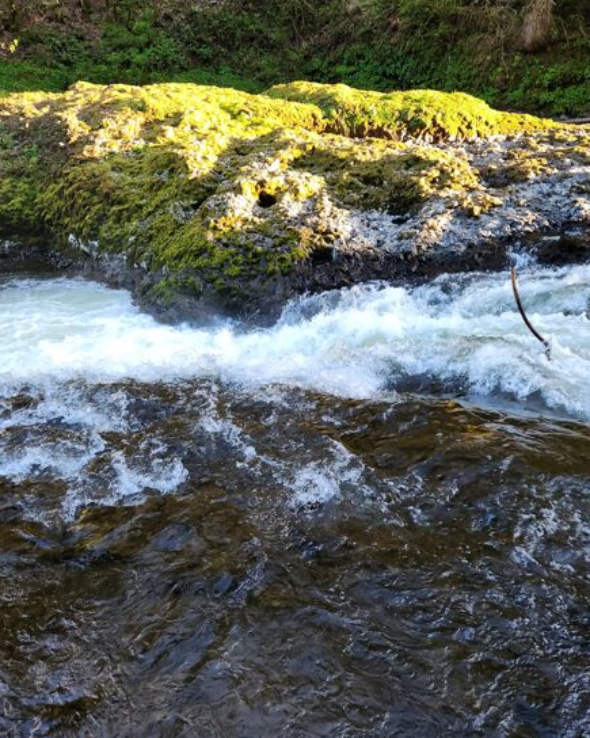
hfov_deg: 44.5
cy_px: 372
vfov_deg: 54.2
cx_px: 313
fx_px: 720
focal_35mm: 33
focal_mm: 5.4
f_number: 1.8
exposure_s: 1/180
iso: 100
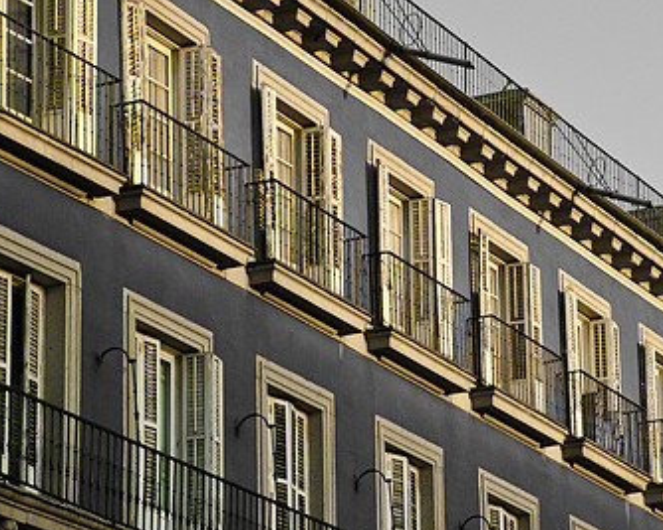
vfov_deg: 9.0
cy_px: 333
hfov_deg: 11.3
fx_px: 3354
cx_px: 514
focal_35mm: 171
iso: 800
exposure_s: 1/1250
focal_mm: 70
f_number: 4
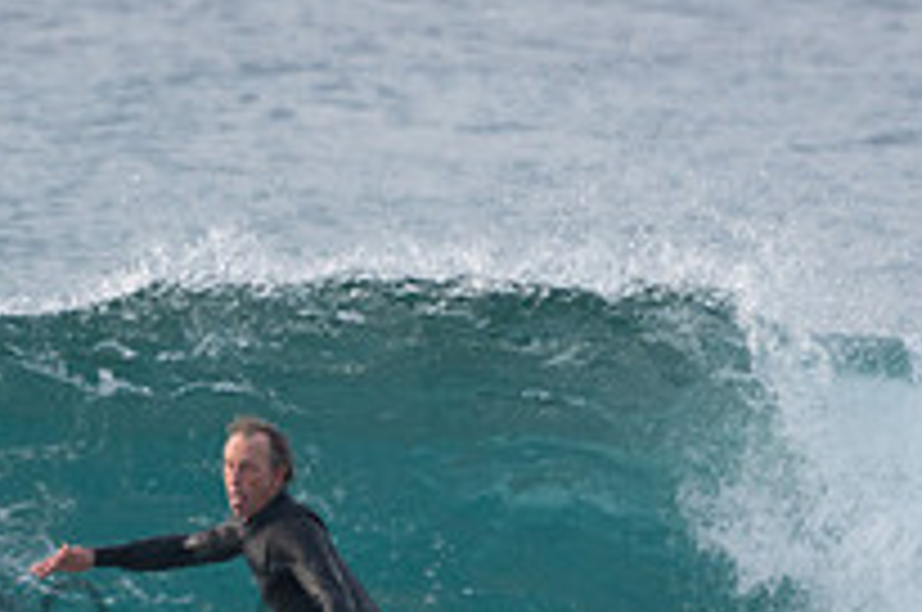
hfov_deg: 1.5
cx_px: 234
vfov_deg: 1.0
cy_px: 610
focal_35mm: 1361
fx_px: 34802
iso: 640
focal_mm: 320
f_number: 5.6
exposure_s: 1/1600
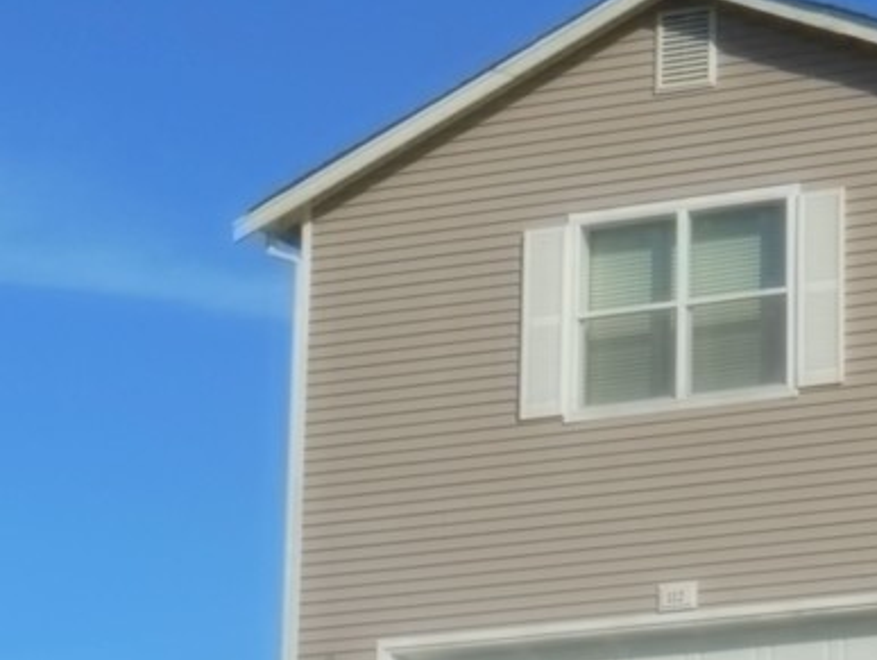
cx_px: 1106
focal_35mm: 185
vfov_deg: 8.0
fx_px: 4691
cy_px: 413
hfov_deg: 10.5
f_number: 5.2
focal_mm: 12.4
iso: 125
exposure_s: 1/1000
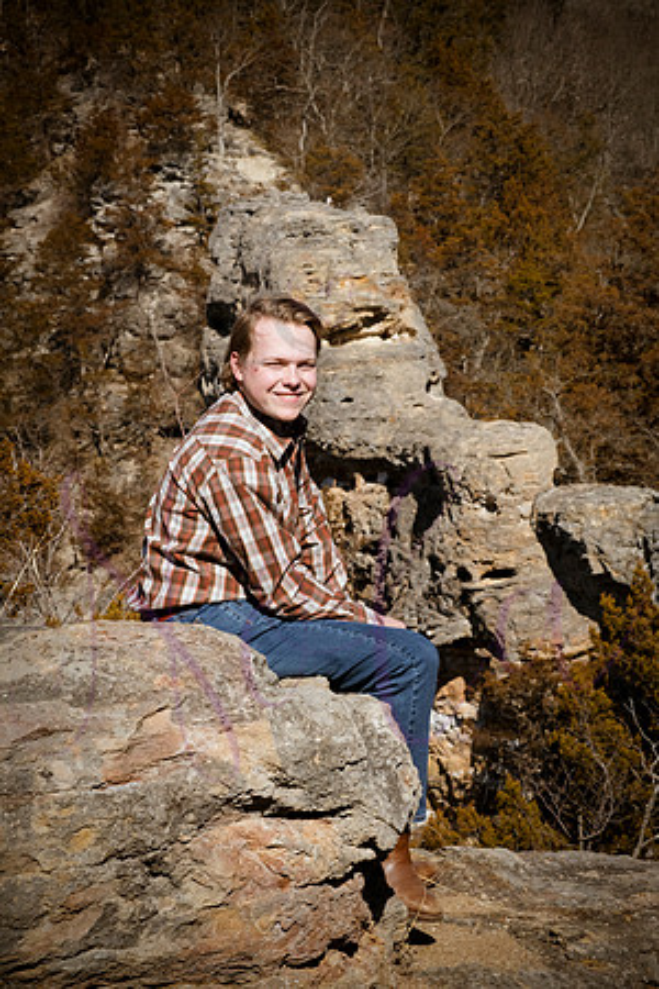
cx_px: 330
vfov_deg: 19.5
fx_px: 2883
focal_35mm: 105
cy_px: 494
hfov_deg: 13.0
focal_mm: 105
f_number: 18
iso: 800
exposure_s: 1/1000
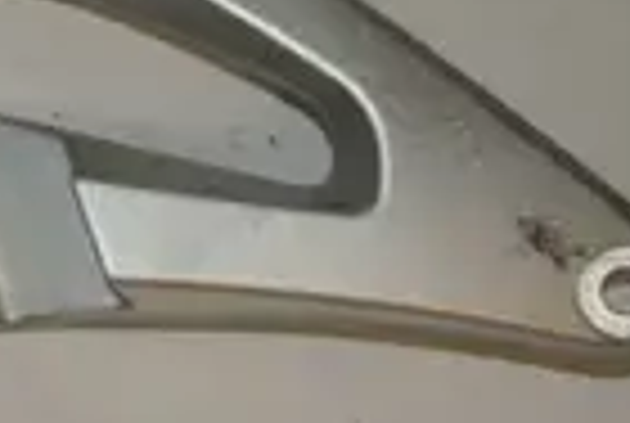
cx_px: -342
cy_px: -14
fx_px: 2631
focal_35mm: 150
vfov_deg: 9.1
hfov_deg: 12.9
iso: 200
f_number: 4
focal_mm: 14.5
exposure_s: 1/60
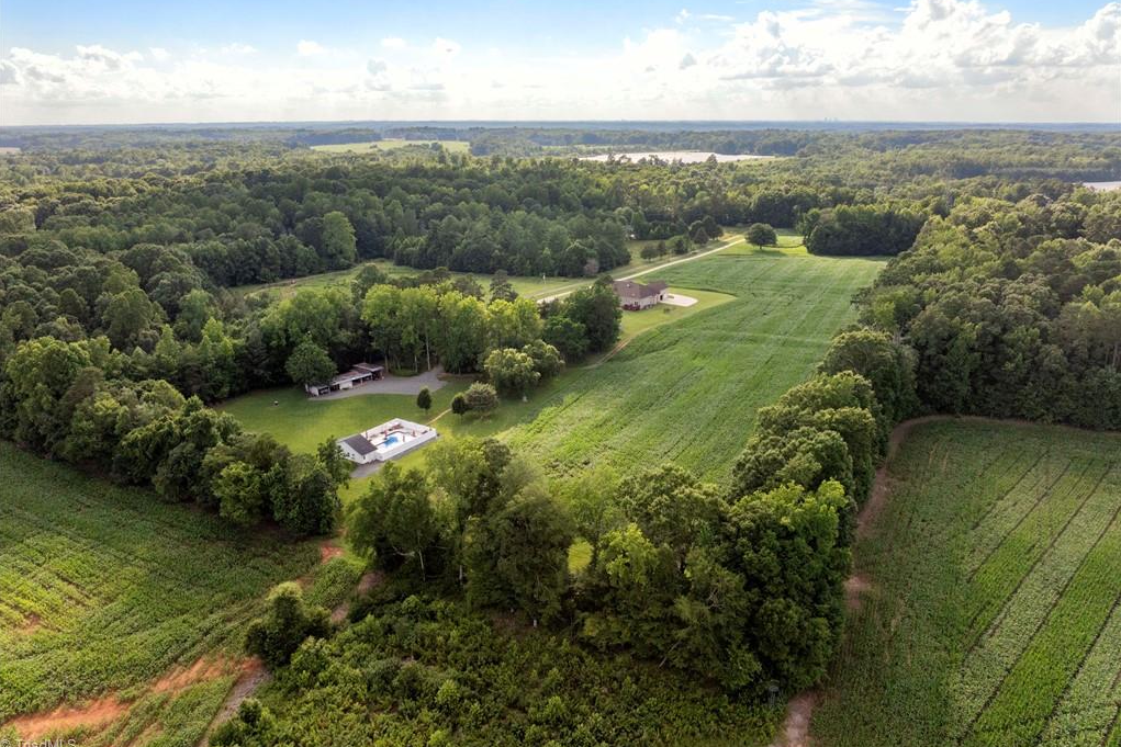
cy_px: 336
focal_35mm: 25
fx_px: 779
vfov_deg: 51.2
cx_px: 560
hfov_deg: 71.5
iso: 400
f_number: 7.1
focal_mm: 12.29
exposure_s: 1/120
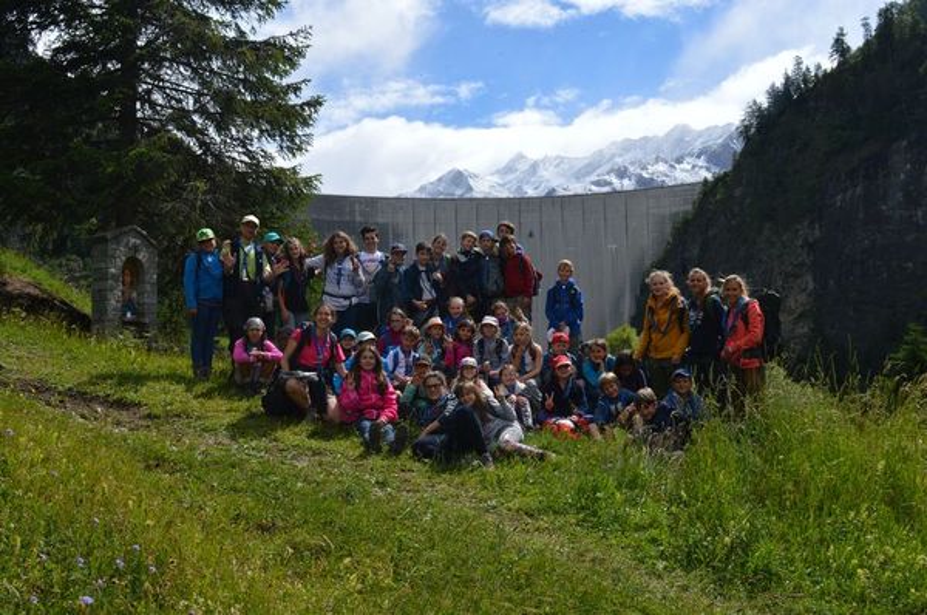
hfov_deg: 51.4
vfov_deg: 35.4
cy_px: 308
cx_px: 464
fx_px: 964
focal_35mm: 38
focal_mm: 25
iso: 100
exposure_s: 1/320
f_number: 9
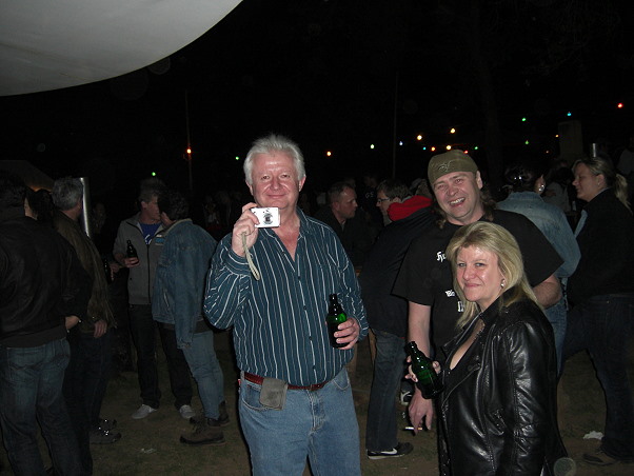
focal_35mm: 38
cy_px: 238
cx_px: 317
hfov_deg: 49.0
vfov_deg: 37.7
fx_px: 696
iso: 200
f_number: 2.8
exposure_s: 1/60
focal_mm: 7.9
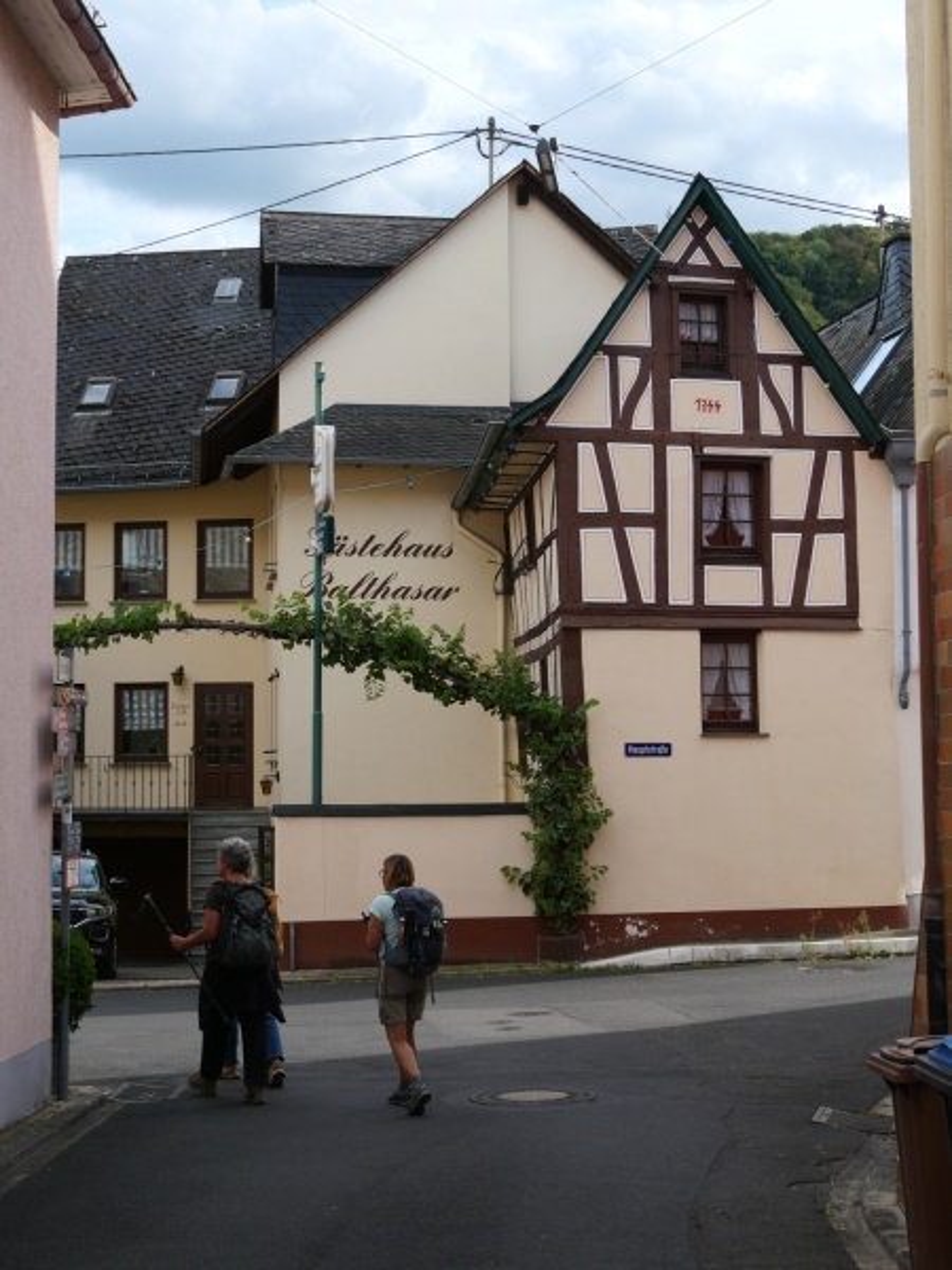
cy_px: 635
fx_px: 1907
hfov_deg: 28.0
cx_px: 476
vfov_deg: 36.8
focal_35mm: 52
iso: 200
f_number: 6.3
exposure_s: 1/250
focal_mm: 26
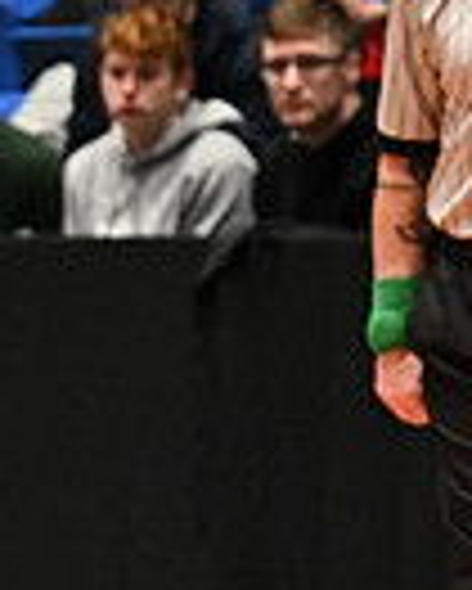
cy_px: 385
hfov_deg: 3.2
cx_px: -796
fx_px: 8285
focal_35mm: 475
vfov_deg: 4.1
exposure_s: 1/767
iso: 4000
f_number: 2.8
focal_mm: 76
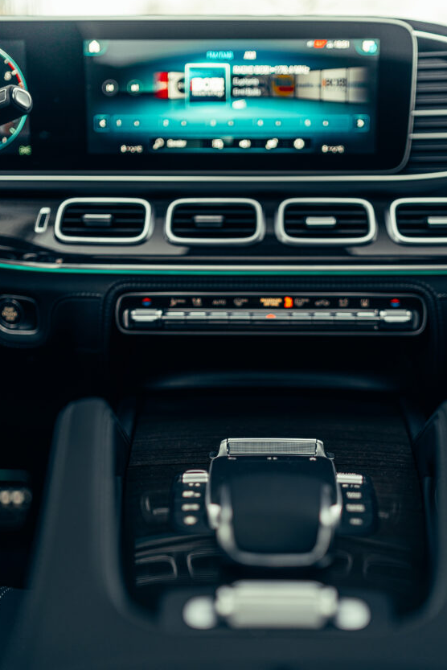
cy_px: 400
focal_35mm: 43
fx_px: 800
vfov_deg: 45.2
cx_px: 250
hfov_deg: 31.2
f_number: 1.4
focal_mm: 35
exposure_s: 1/20
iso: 64
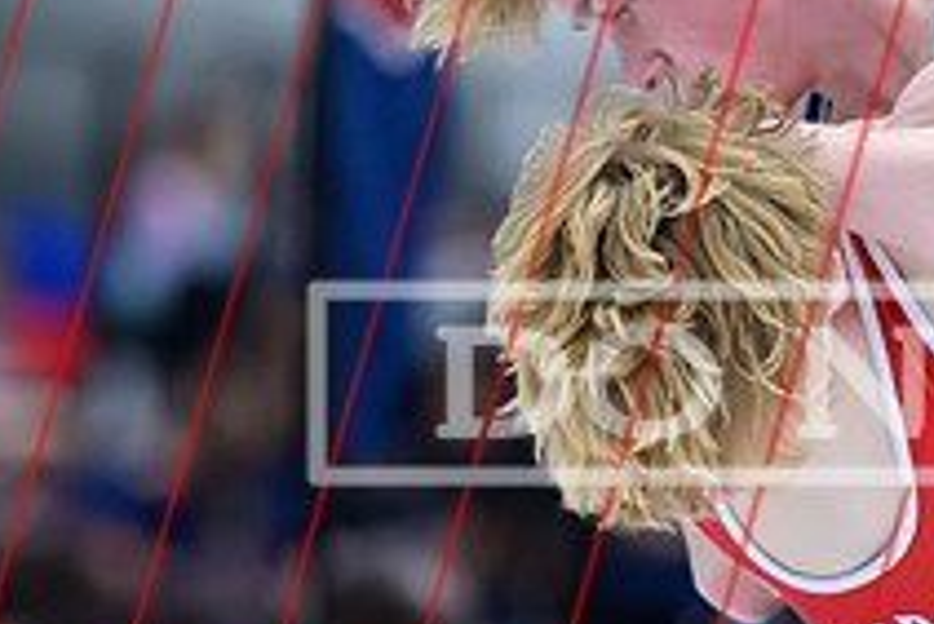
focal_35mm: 573
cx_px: 789
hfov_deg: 3.6
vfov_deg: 2.4
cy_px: 520
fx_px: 14876
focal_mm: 165
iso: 12800
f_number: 2.8
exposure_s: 1/800
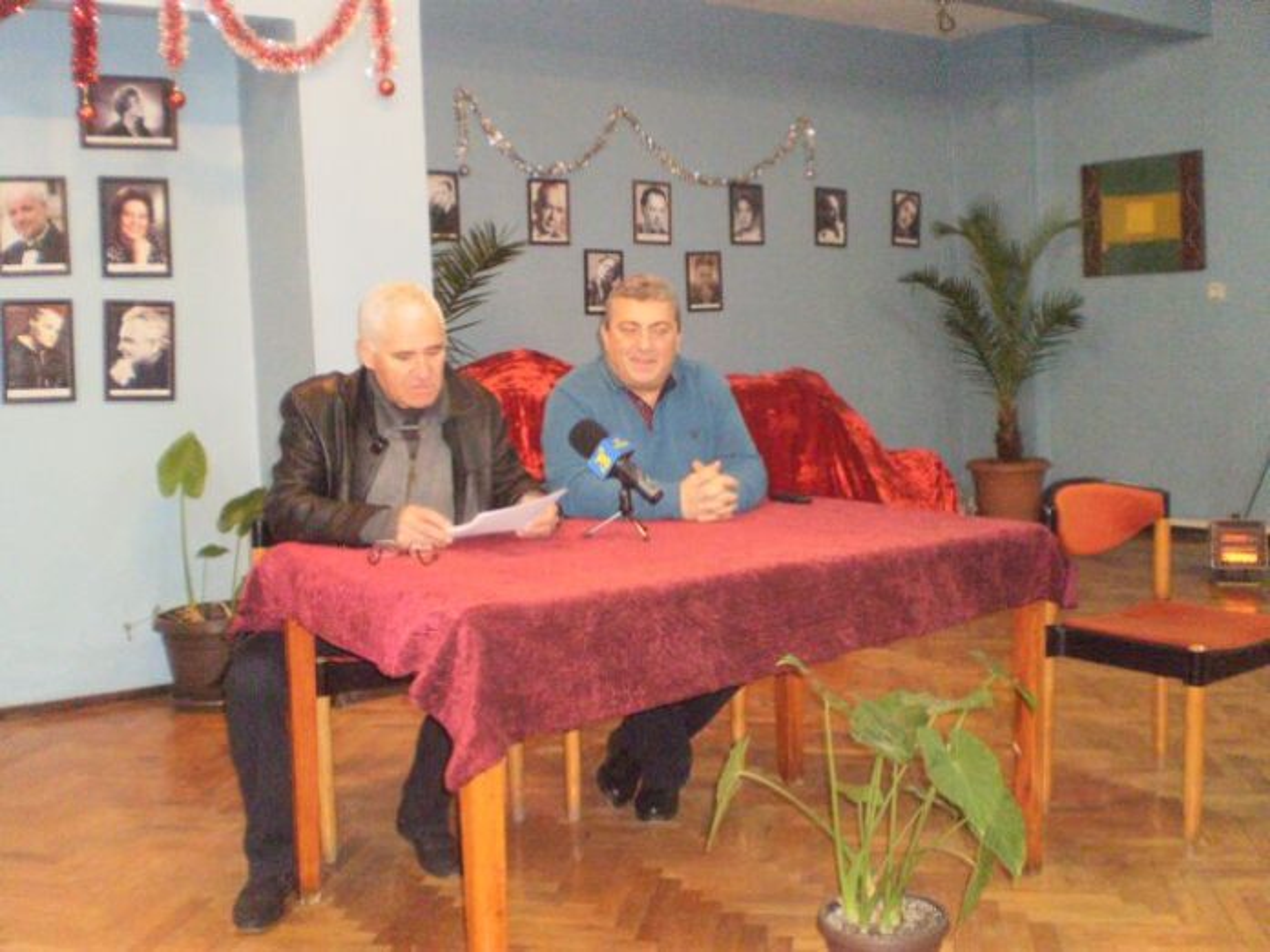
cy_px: 476
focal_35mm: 36
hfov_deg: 51.4
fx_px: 1321
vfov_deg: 39.7
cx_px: 635
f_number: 3.1
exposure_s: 1/30
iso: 800
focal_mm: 6.3
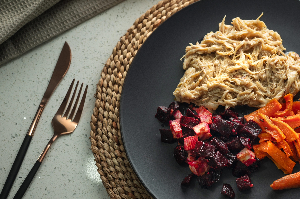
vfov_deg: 16.2
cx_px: 205
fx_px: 699
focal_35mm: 84
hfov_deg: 24.1
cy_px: 103
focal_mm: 50
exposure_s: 1/40
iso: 160
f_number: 5
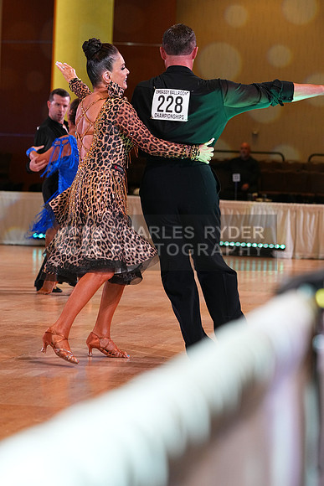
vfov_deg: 16.1
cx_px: 162
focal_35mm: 127
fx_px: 1713
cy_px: 243
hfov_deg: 10.8
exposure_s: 1/200
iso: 2500
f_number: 5
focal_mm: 127
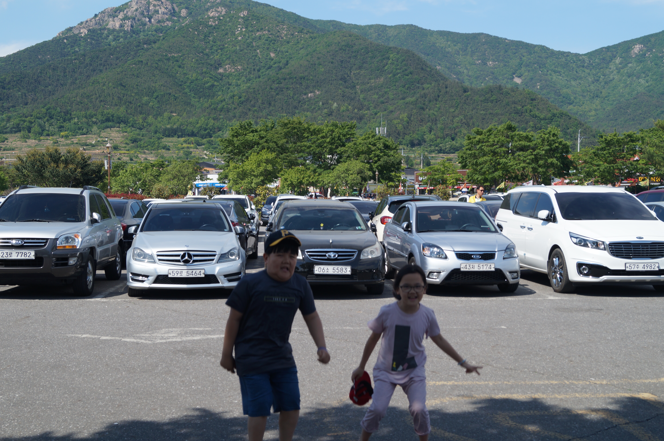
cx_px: 332
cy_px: 220
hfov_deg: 43.6
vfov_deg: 29.8
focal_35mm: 45
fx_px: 829
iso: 100
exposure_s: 1/320
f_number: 9
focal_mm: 30
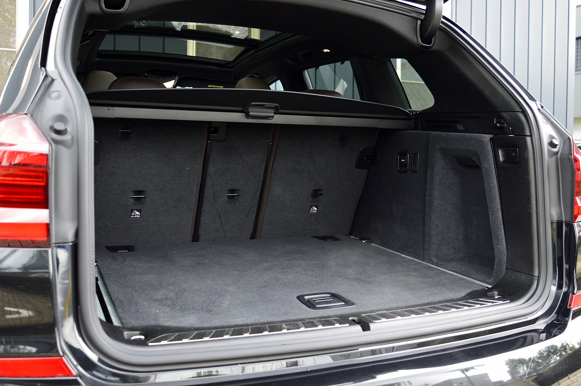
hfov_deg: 53.2
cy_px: 193
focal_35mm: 36
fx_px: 581
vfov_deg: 36.8
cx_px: 290
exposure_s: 1/60
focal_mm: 24
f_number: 4.5
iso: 800
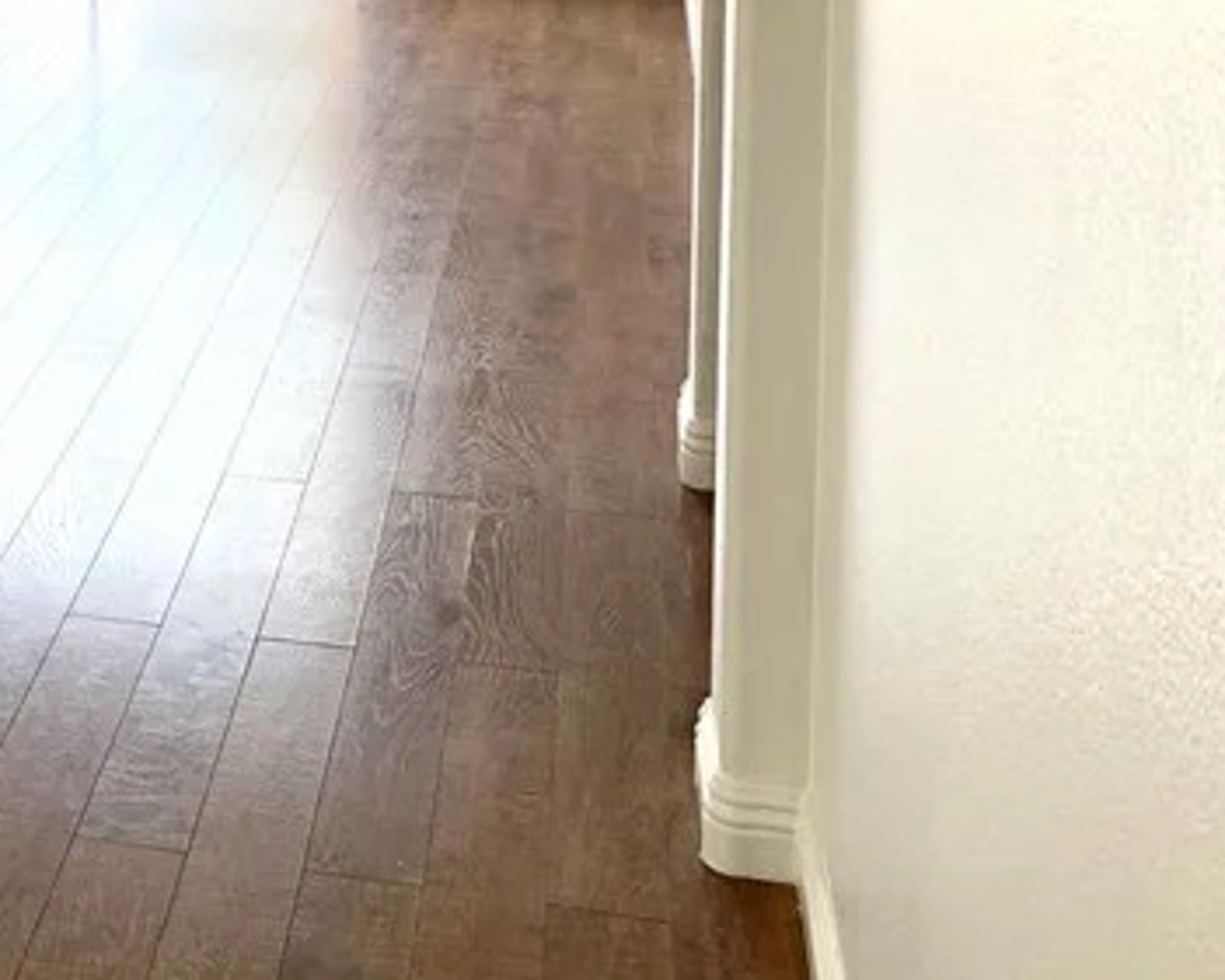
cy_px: -230
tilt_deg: -3.9
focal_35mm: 74
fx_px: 2684
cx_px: -300
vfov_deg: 19.4
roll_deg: +0.5
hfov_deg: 23.2
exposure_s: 1/142
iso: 25
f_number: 1.8
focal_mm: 4.25
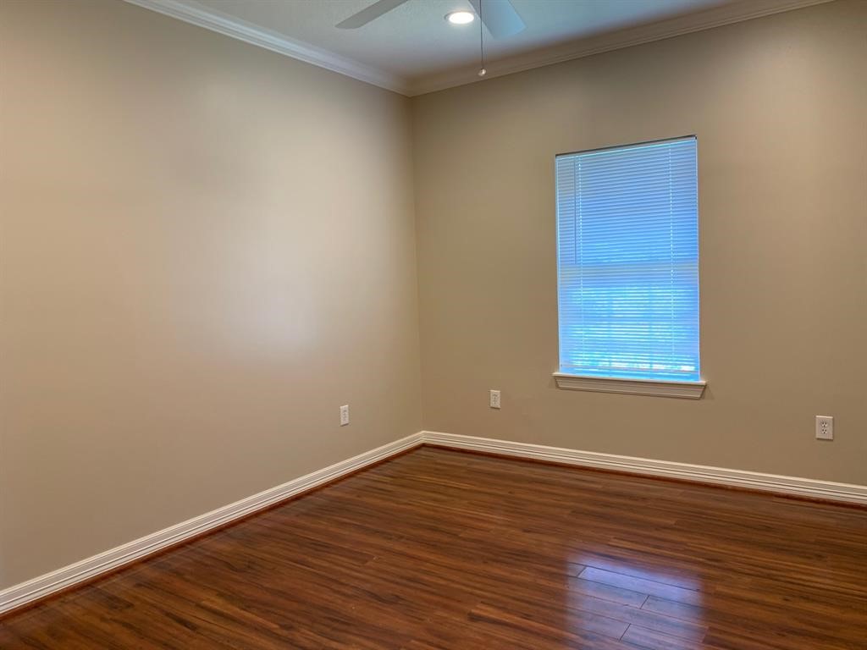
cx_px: 434
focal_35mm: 26
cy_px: 325
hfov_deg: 67.3
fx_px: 651
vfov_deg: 53.1
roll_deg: +2.8
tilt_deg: -4.0
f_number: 1.8
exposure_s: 1/60
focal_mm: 4.25
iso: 125
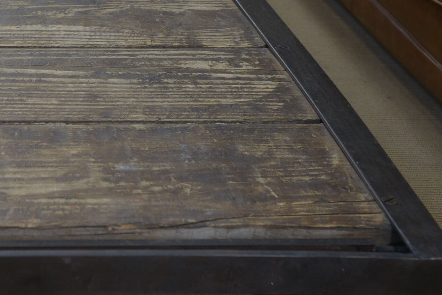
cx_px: -44
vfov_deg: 15.0
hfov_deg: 21.3
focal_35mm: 91
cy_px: 97
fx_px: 1117
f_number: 4.5
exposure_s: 1/50
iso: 200
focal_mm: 34
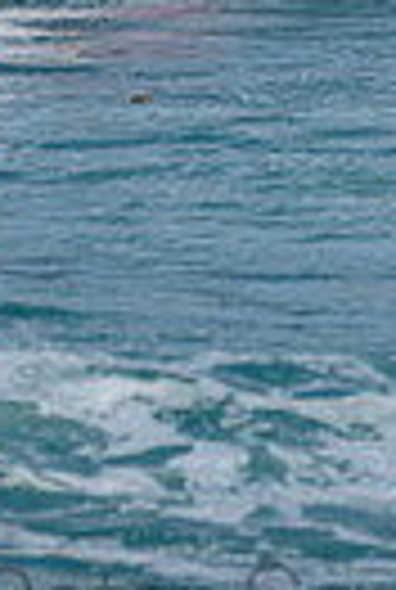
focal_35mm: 2701
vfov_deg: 0.8
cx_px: 234
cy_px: -142
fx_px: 44330
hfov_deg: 0.5
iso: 110
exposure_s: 1/1250
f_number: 5.6
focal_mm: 500
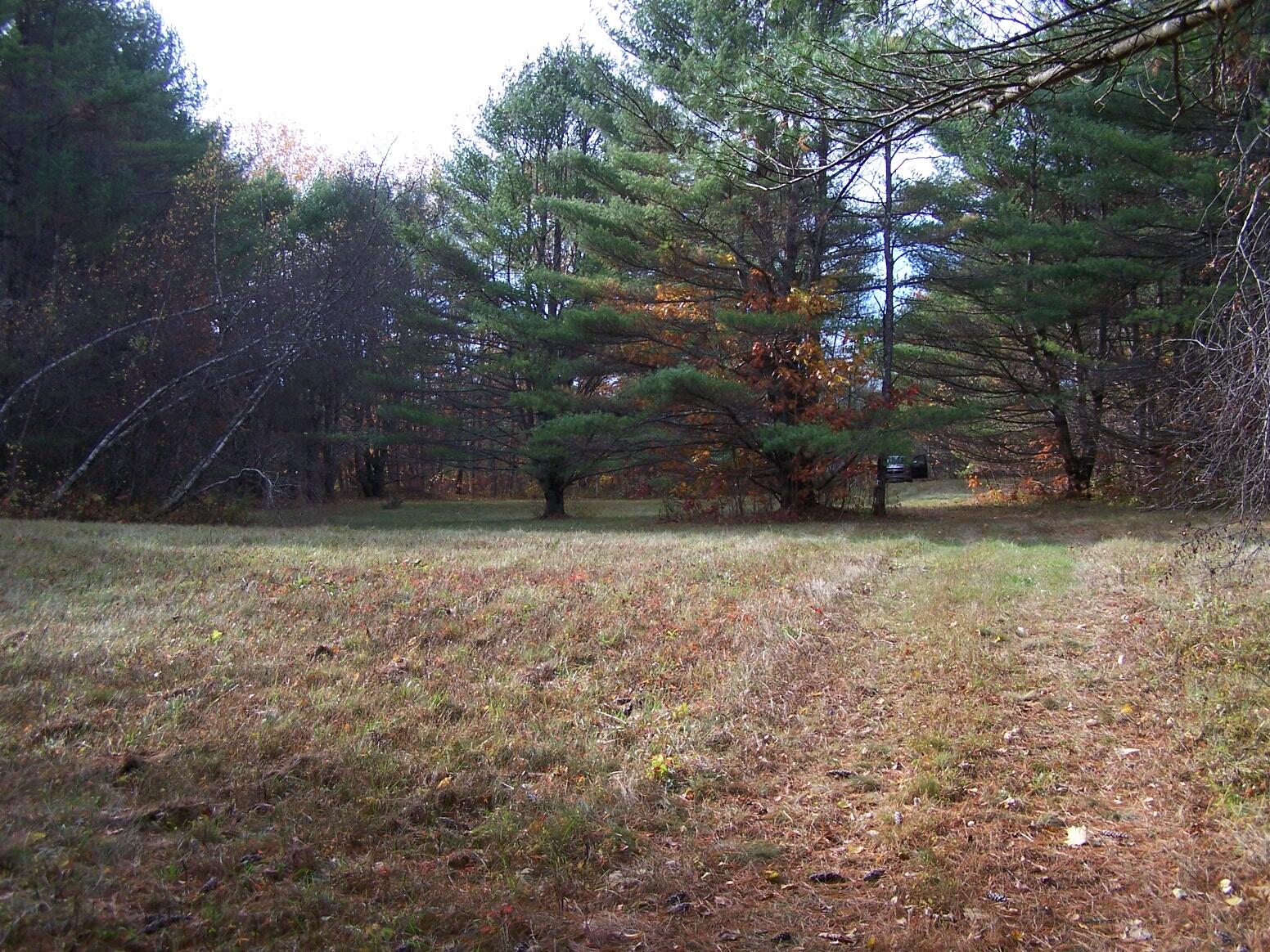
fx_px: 1394
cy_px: 476
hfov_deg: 49.0
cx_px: 635
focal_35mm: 38
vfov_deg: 37.7
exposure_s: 1/320
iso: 80
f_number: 2.8
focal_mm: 6.3
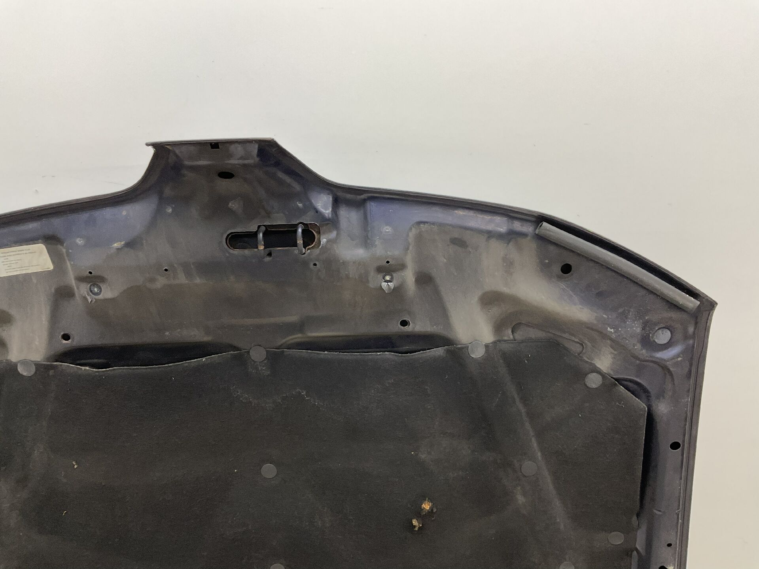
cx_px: 380
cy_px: 284
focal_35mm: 29
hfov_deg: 61.7
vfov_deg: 48.2
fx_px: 636
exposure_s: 1/50
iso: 32
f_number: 1.8
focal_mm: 3
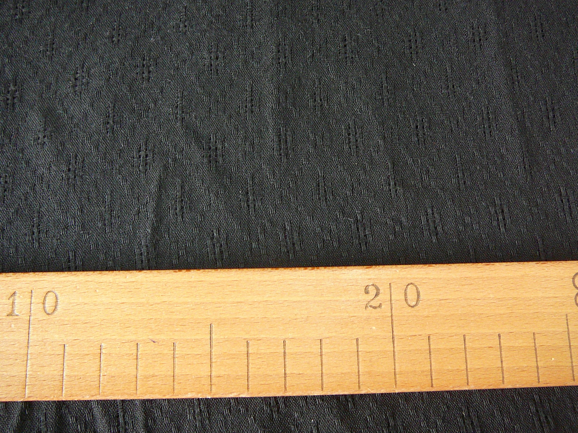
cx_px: 289
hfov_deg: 52.6
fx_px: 584
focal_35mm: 35
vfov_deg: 40.7
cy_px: 216
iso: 200
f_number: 2.8
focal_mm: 5.2
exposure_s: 1/13
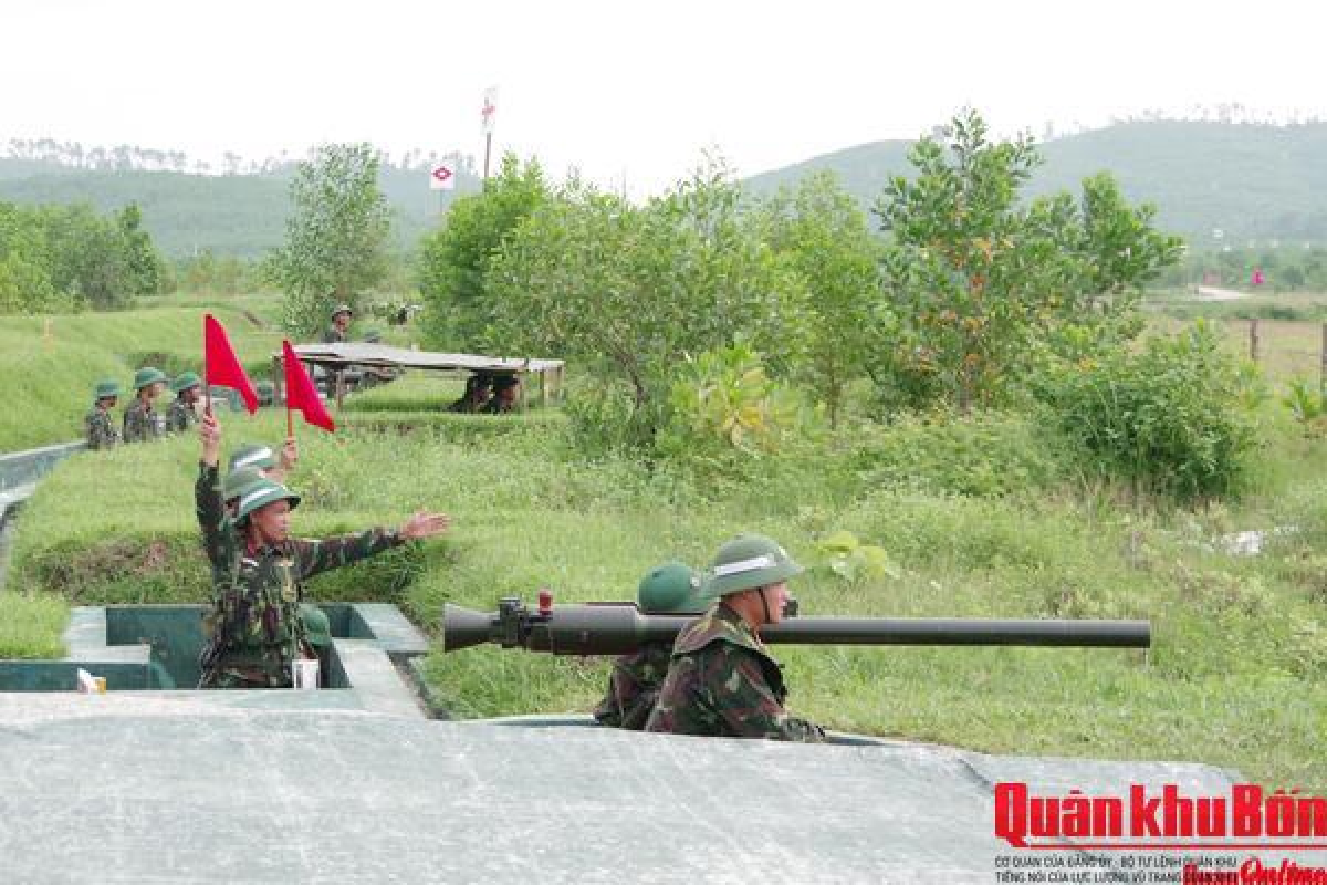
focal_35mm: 54
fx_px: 1990
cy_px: 442
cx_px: 664
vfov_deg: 25.1
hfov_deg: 36.9
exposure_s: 1/1250
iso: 800
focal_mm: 36
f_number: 5
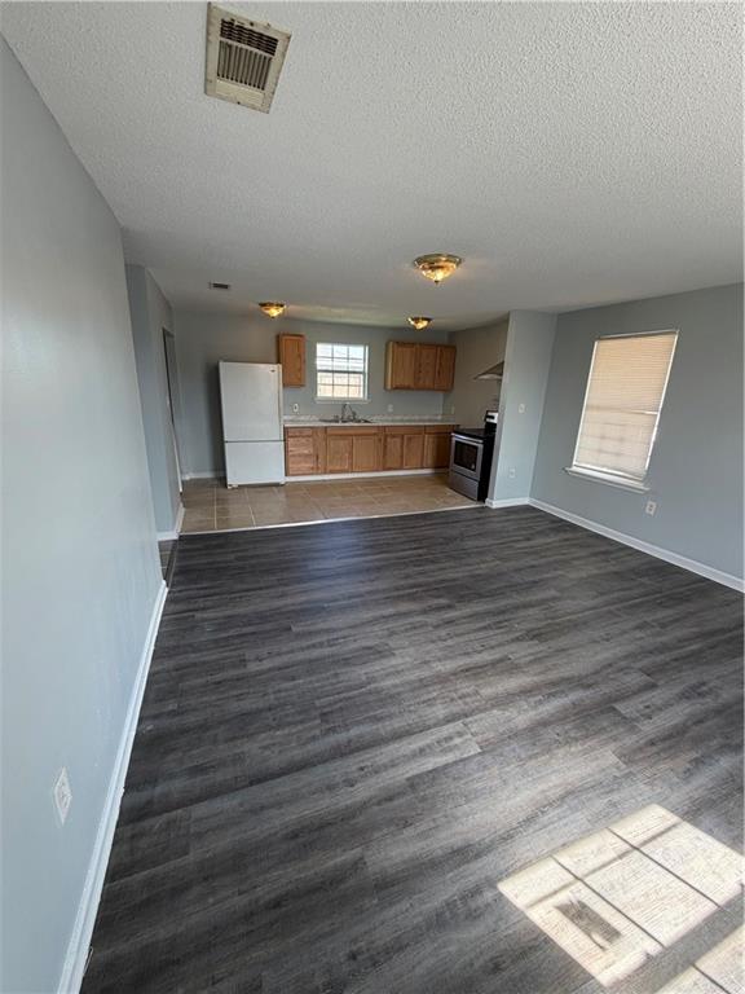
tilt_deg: -16.5
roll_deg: -2.8
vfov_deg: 102.1
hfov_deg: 85.7
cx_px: 372
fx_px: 402
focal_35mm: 14
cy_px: 497
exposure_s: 1/120
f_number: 2.2
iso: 125
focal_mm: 2.22
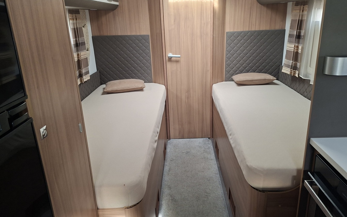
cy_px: 102
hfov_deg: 70.4
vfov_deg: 47.6
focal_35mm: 26
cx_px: 178
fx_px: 246
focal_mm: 5.54
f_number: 1.8
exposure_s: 1/100
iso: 200
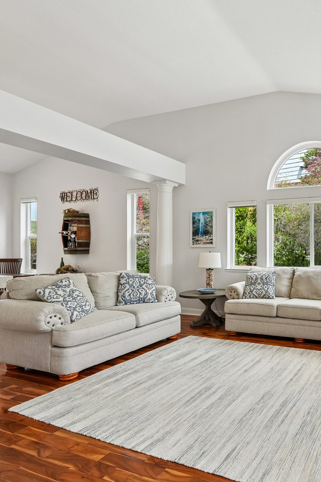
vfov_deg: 78.6
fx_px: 294
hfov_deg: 51.2
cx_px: 284
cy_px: 241
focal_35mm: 22
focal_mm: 14
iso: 640
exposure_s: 1/25
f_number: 8
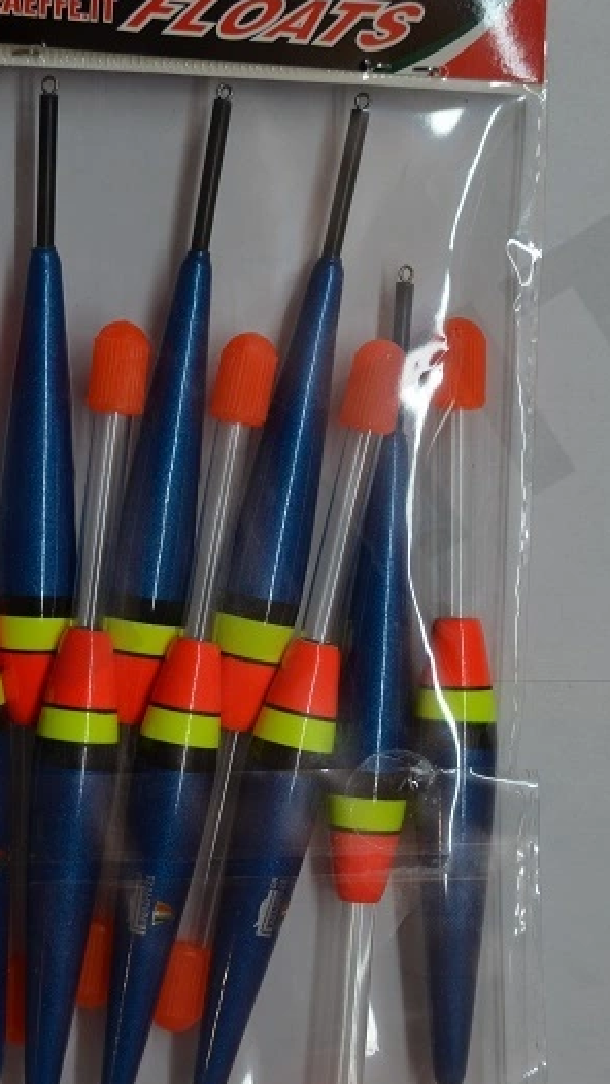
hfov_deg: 16.7
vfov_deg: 29.3
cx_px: 229
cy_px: 606
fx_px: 2070
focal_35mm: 72
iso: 200
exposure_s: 1/60
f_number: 5.6
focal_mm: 32
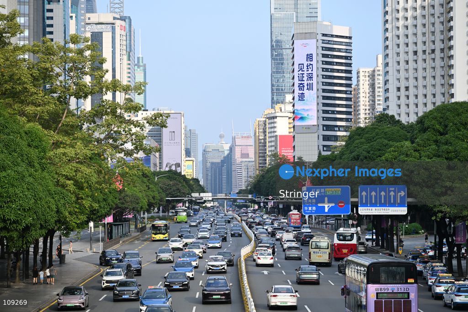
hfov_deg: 17.1
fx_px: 1560
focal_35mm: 120
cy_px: 156
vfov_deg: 11.4
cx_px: 234
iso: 64
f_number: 5
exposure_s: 1/200
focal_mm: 120
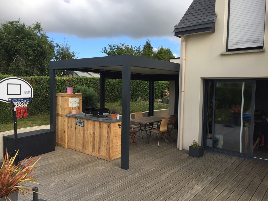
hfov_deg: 61.7
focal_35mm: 29
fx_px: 225
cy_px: 100
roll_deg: -1.9
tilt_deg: -3.6
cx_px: 134
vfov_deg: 48.2
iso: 32
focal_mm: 4.15
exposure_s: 1/964
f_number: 2.2
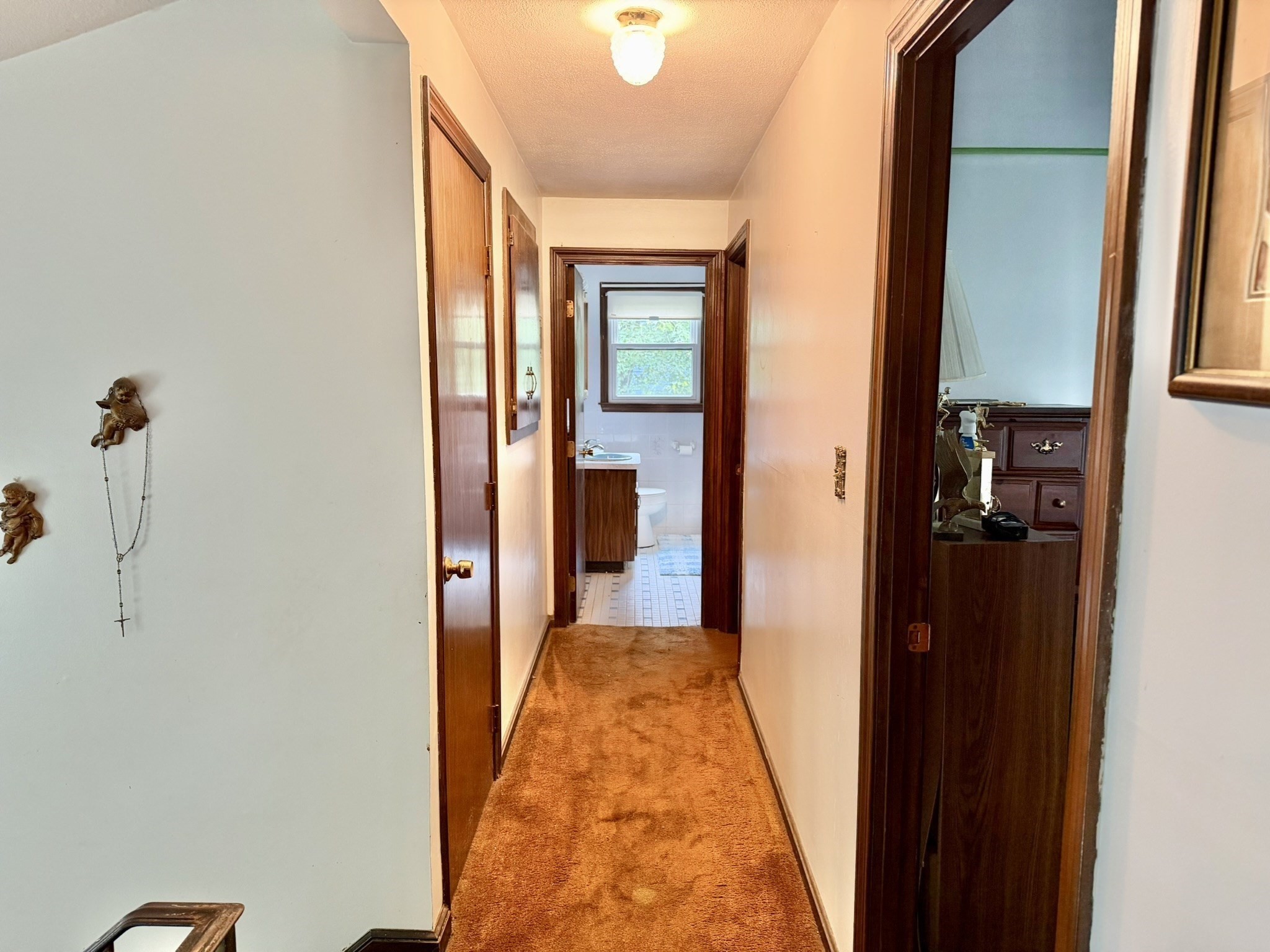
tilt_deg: -6.9
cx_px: 635
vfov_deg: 56.8
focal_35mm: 24
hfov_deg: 71.6
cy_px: 476
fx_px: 881
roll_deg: -0.4
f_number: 1.78
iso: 320
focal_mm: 6.76
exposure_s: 1/60
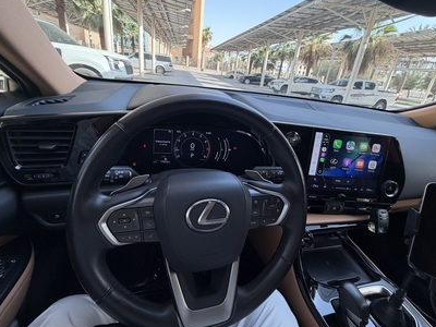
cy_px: 144
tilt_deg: -20.2
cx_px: 228
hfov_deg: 94.4
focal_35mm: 16
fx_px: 202
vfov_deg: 77.8
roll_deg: -6.8
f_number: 2.2
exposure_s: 1/100
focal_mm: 2.22
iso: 64
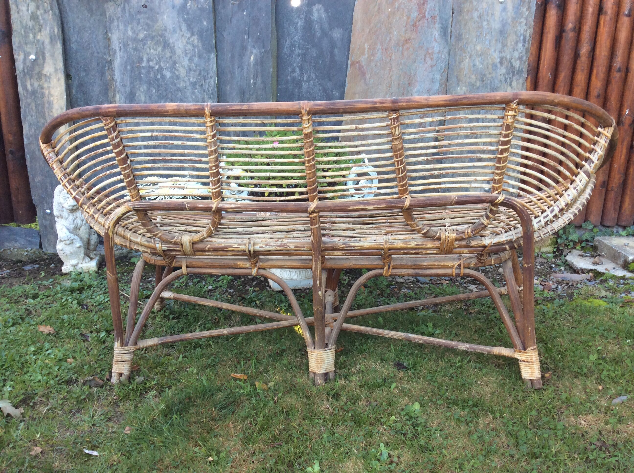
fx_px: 585
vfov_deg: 44.1
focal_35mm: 32
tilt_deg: -18.0
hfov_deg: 56.9
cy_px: 236
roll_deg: -0.2
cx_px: 317
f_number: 2.4
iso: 40
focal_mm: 3.3
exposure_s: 1/50
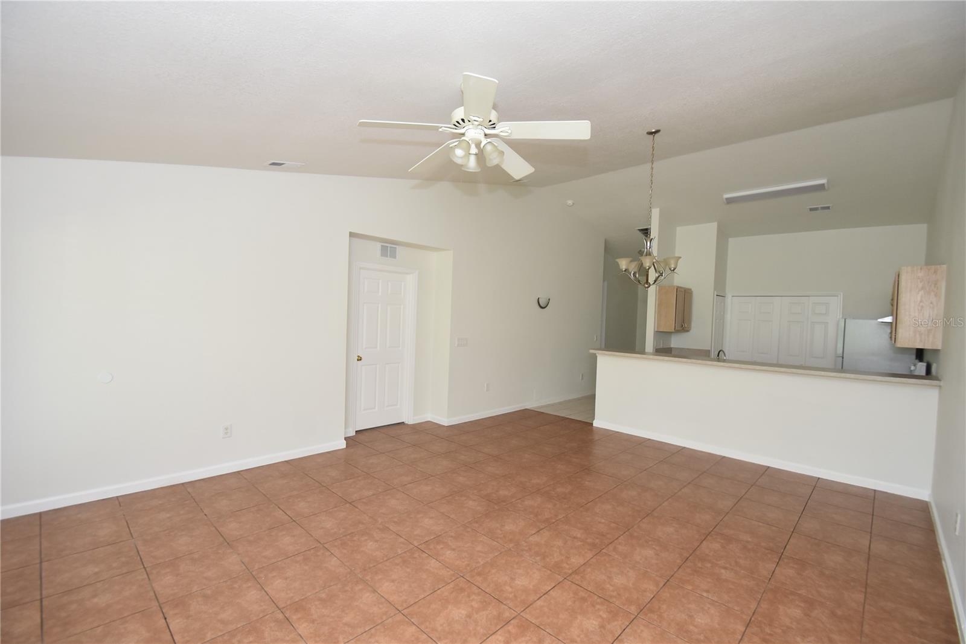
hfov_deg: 100.4
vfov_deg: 77.3
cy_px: 322
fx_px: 402
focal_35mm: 15
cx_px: 483
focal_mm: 10
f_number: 4
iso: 560
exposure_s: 1/60
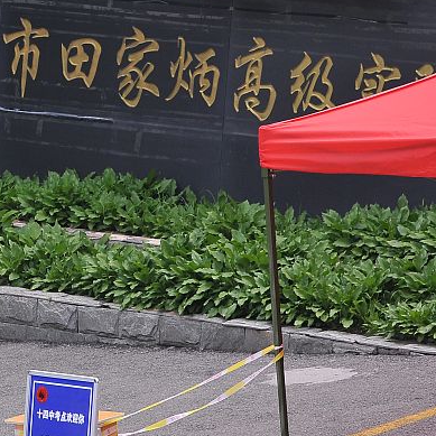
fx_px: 7467
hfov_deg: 3.3
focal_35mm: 524
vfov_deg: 3.3
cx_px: -138
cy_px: 257
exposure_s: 1/500
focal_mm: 200
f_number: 11
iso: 800
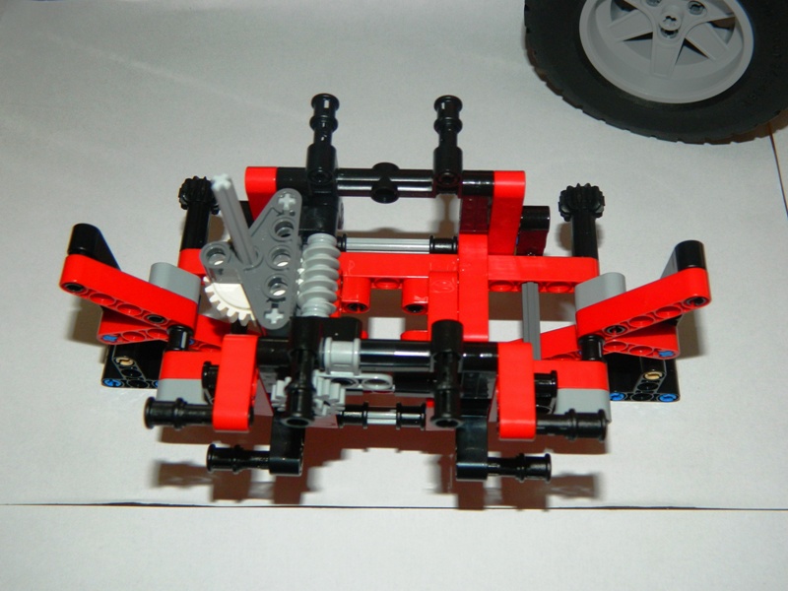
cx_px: 394
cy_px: 296
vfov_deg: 35.1
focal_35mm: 41
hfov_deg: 45.8
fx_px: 933
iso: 200
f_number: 9.8
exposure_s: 1/40
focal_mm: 7.3
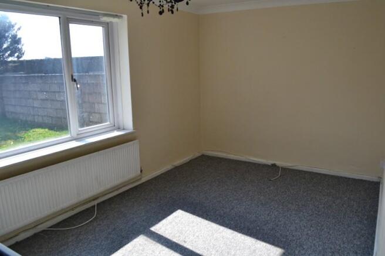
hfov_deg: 67.4
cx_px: 192
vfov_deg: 47.9
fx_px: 289
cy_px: 128
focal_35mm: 27
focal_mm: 18
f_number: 10
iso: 400
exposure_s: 1/200
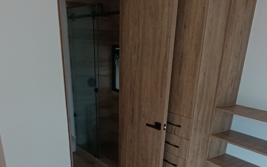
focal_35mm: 35
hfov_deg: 55.3
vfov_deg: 33.2
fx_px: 255
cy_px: 168
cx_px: 132
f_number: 2.2
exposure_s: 1/120
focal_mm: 1.65
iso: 200
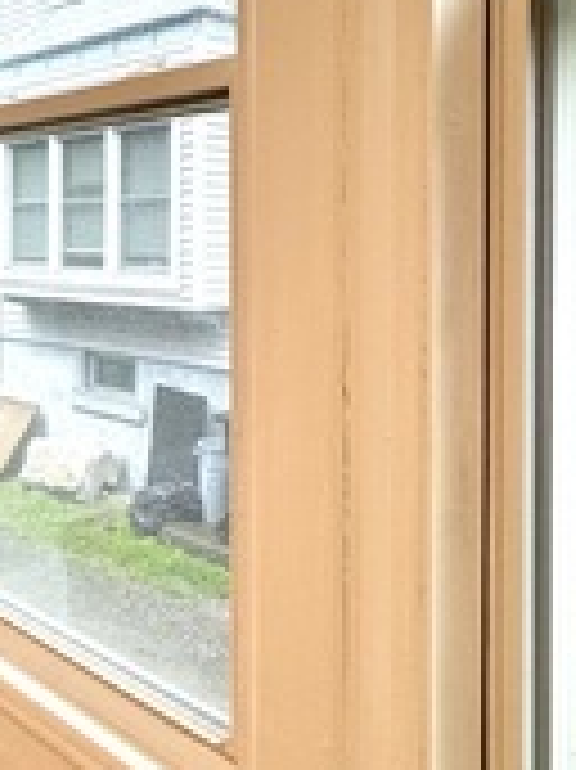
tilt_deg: -1.5
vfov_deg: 45.2
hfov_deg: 31.9
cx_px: -25
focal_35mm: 41
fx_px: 911
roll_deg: +0.3
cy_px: 266
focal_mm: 2.22
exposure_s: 1/120
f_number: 2.2
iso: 125
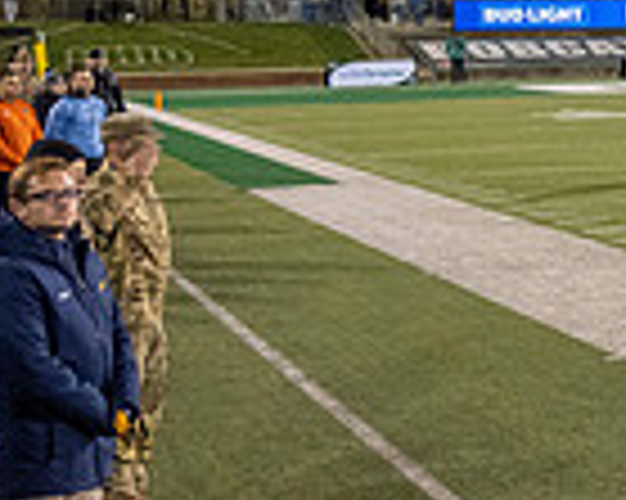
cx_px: 1067
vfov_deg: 16.3
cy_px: 146
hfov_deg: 17.3
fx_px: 1740
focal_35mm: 94
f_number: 4
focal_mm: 24
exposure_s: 1/500
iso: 2500
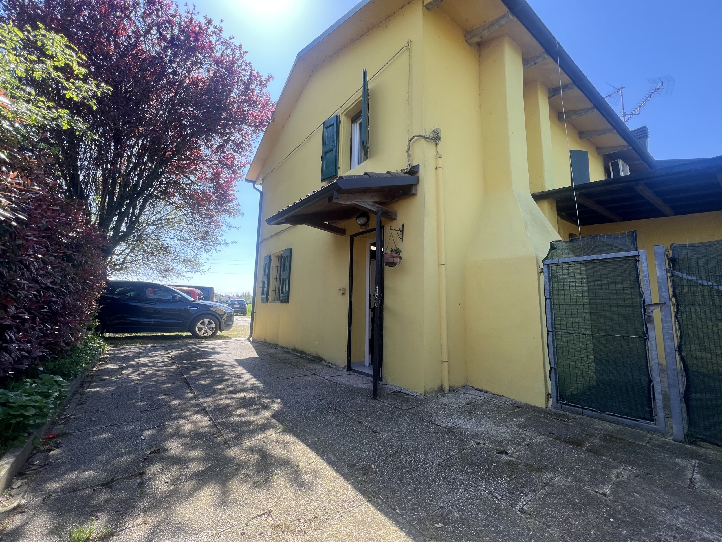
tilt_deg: +4.7
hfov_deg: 106.2
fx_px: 271
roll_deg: -0.6
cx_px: 361
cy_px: 271
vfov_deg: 89.9
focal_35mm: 13
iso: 32
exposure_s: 1/326
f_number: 1.8
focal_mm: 1.57
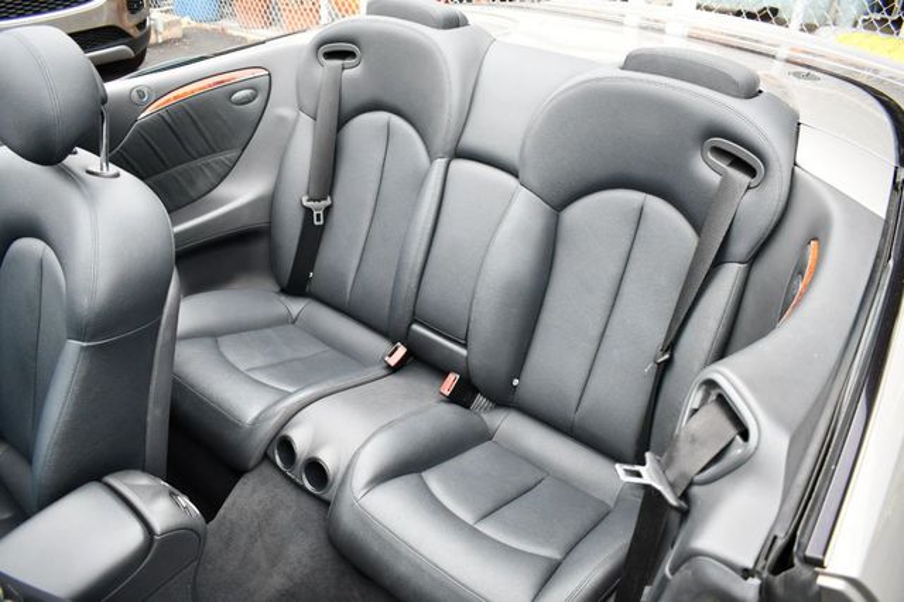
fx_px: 678
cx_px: 452
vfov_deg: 47.9
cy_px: 301
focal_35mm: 27
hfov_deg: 67.4
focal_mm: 18
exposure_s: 1/250
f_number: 4
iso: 400
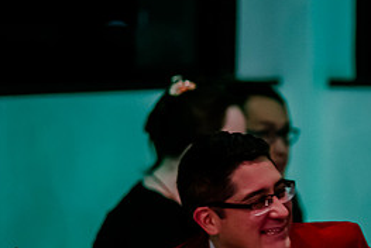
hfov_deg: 5.6
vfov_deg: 3.8
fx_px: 3786
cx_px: 407
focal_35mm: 367
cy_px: 263
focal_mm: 105
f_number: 2
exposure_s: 1/200
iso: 2500
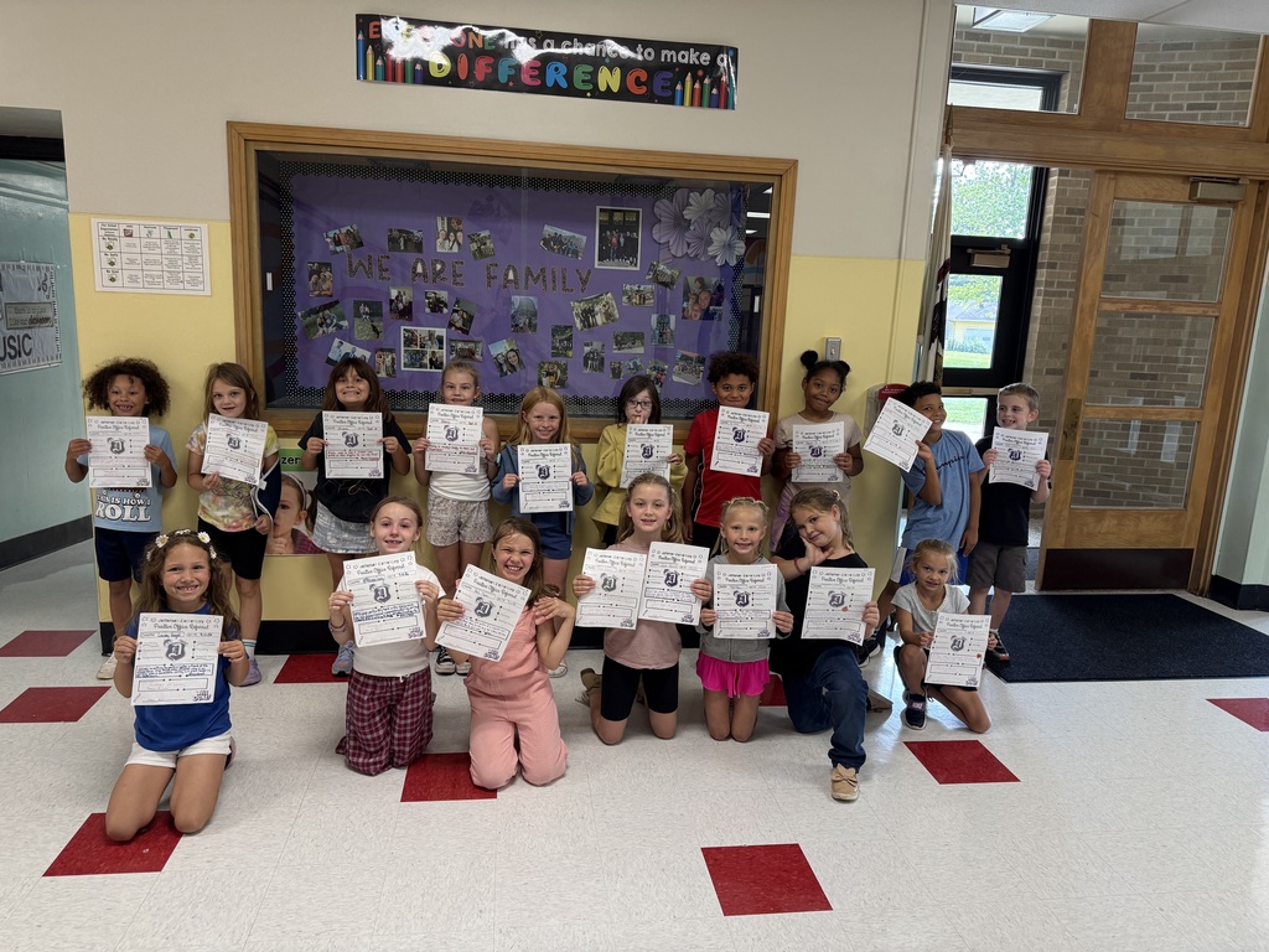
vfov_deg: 56.8
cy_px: 476
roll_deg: -2.0
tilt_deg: -11.7
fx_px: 880
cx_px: 634
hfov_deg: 71.6
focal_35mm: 24
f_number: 1.78
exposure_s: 1/100
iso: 200
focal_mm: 6.76
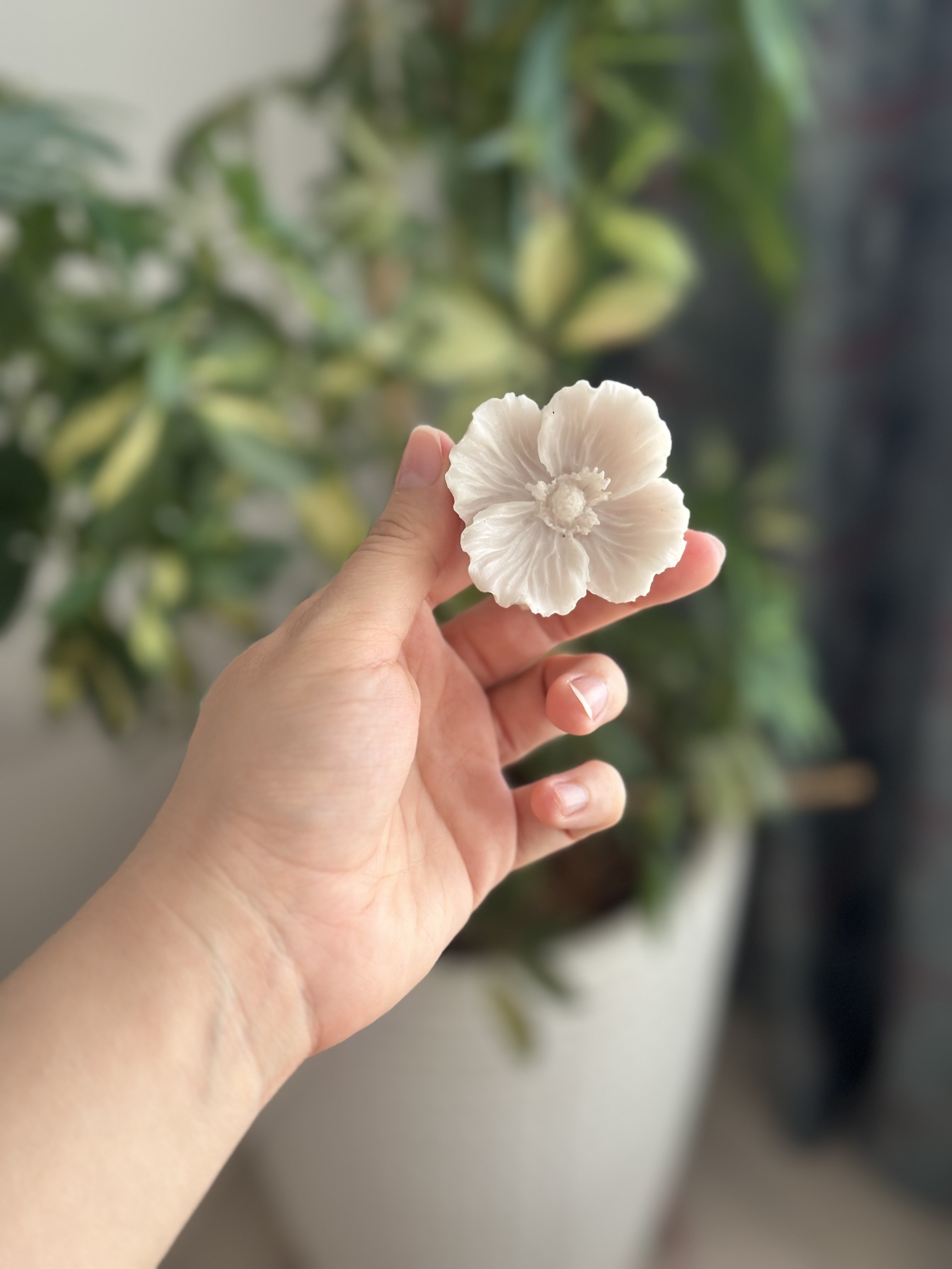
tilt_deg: -31.8
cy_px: 634
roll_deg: -0.8
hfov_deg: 30.3
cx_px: 476
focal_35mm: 48
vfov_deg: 39.7
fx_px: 1760
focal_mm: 6.86
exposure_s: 1/100
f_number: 1.78
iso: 125
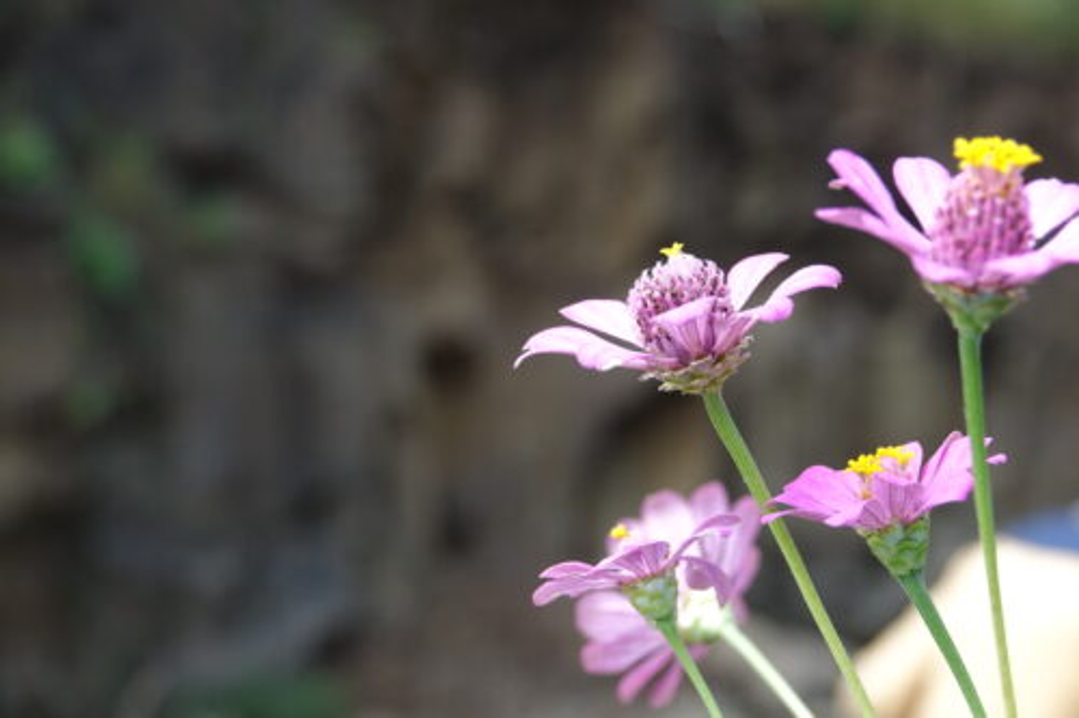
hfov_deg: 21.0
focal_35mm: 97
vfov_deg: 14.1
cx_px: 540
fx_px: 2906
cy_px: 359
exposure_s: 1/160
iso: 100
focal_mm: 35.68
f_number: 3.5
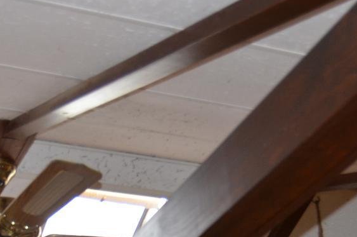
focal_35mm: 93
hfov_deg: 21.6
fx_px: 919
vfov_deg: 13.2
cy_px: 425
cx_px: 46
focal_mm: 17
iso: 400
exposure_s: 1/80
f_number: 2.8
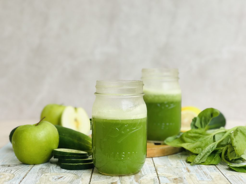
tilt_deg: -4.7
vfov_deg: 25.7
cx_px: 123
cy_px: 92
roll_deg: +1.0
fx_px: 405
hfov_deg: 33.8
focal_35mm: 57
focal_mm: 6.6
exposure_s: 1/176
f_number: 2.8
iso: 20
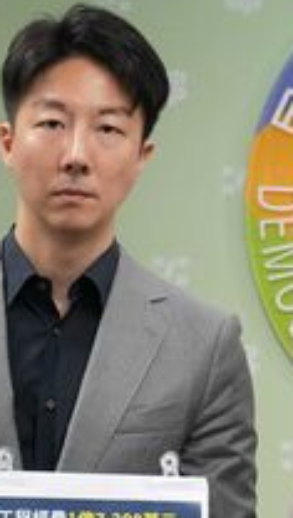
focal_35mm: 375
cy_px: 419
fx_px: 5158
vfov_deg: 5.8
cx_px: 233
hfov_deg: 3.3
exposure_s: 1/160
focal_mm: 83
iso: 2500
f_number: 6.3
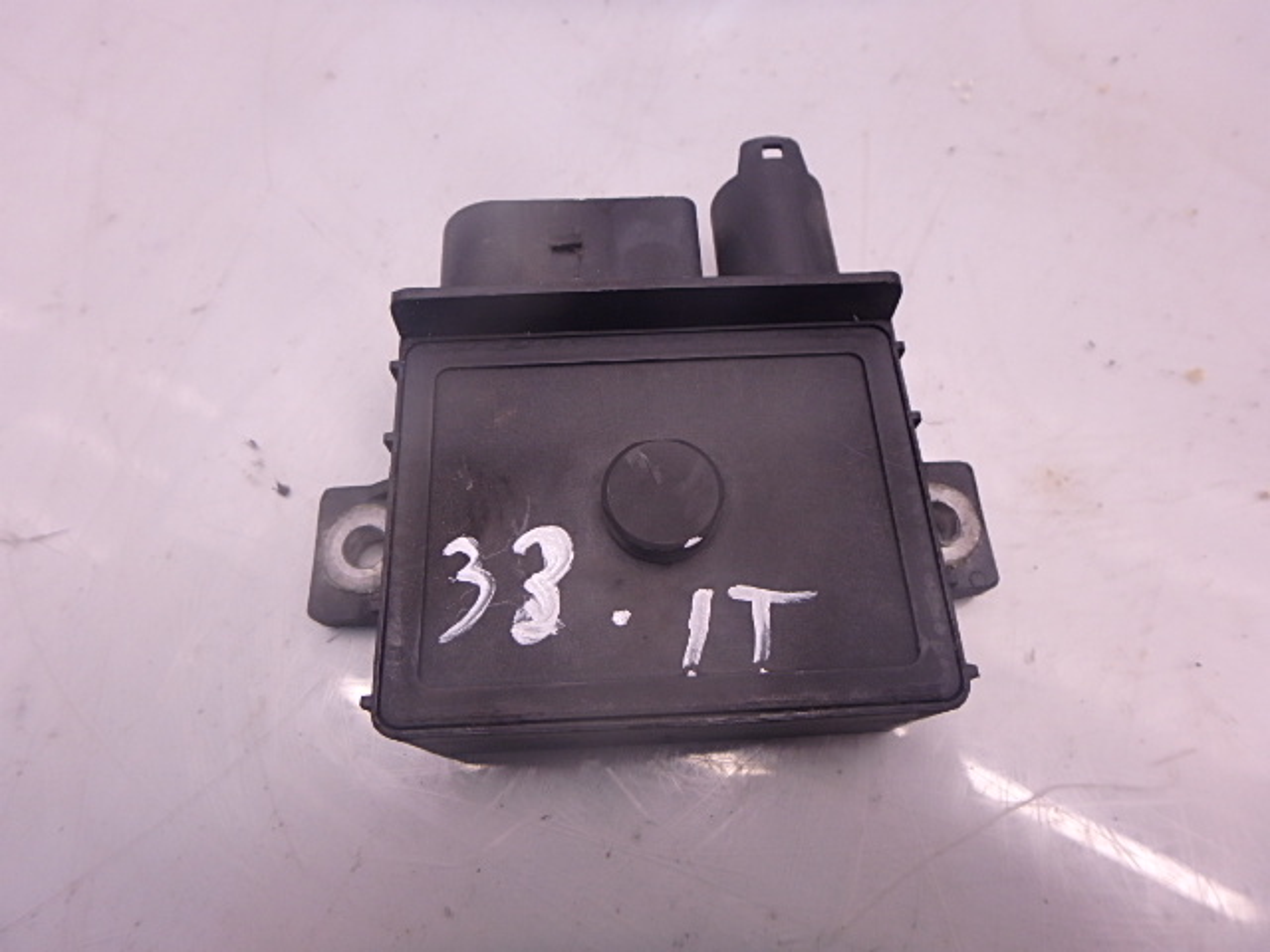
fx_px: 770
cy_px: 476
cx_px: 635
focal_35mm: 21
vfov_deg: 63.4
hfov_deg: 79.0
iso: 200
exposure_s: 1/50
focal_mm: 3.7
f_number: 3.5
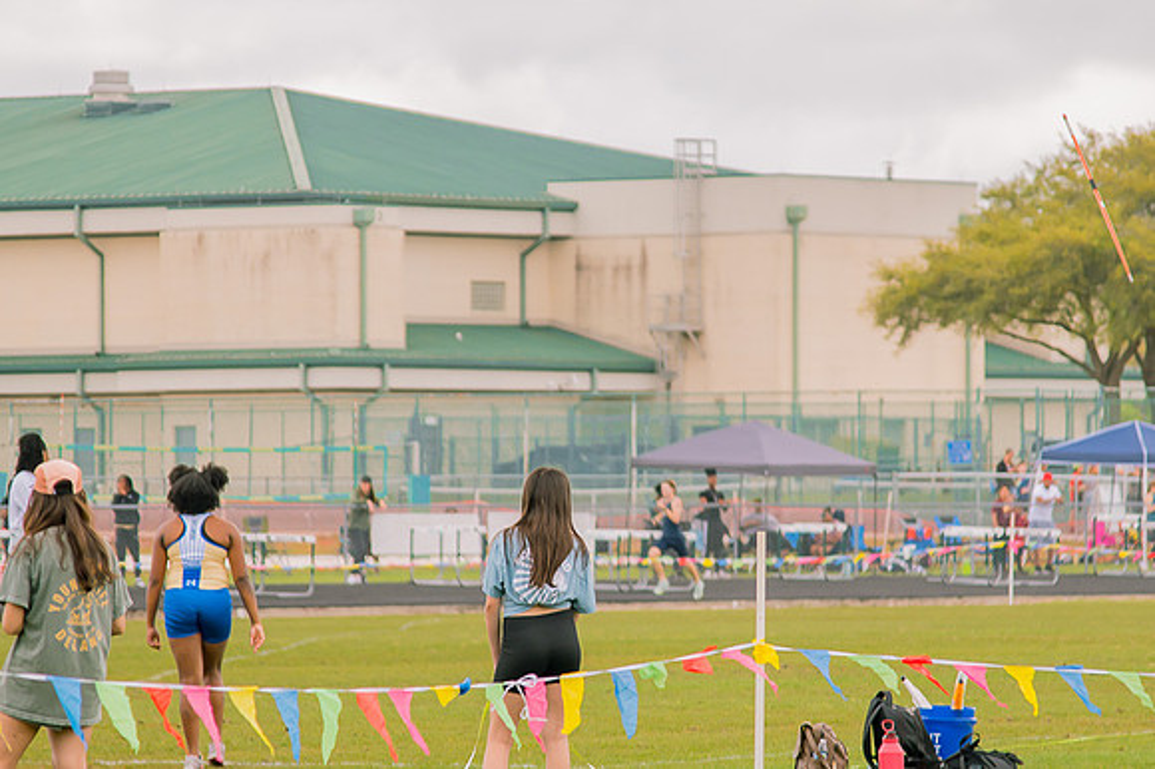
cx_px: 654
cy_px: 406
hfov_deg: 8.1
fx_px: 8167
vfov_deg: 5.4
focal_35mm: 255
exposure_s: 1/200
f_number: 4
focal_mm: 120
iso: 200
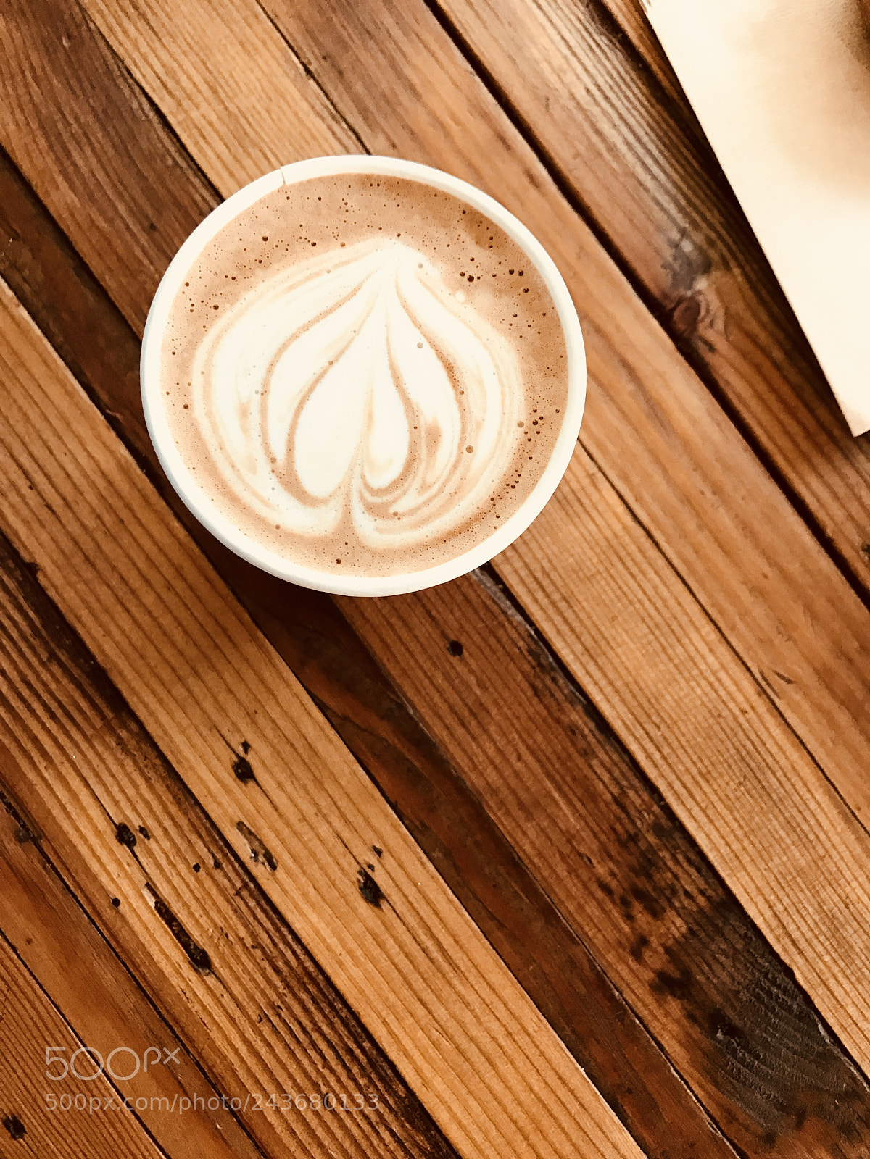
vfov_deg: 63.4
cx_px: 435
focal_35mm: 28
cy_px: 580
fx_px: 938
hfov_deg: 49.7
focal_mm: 3.99
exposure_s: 1/17
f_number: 1.8
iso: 40
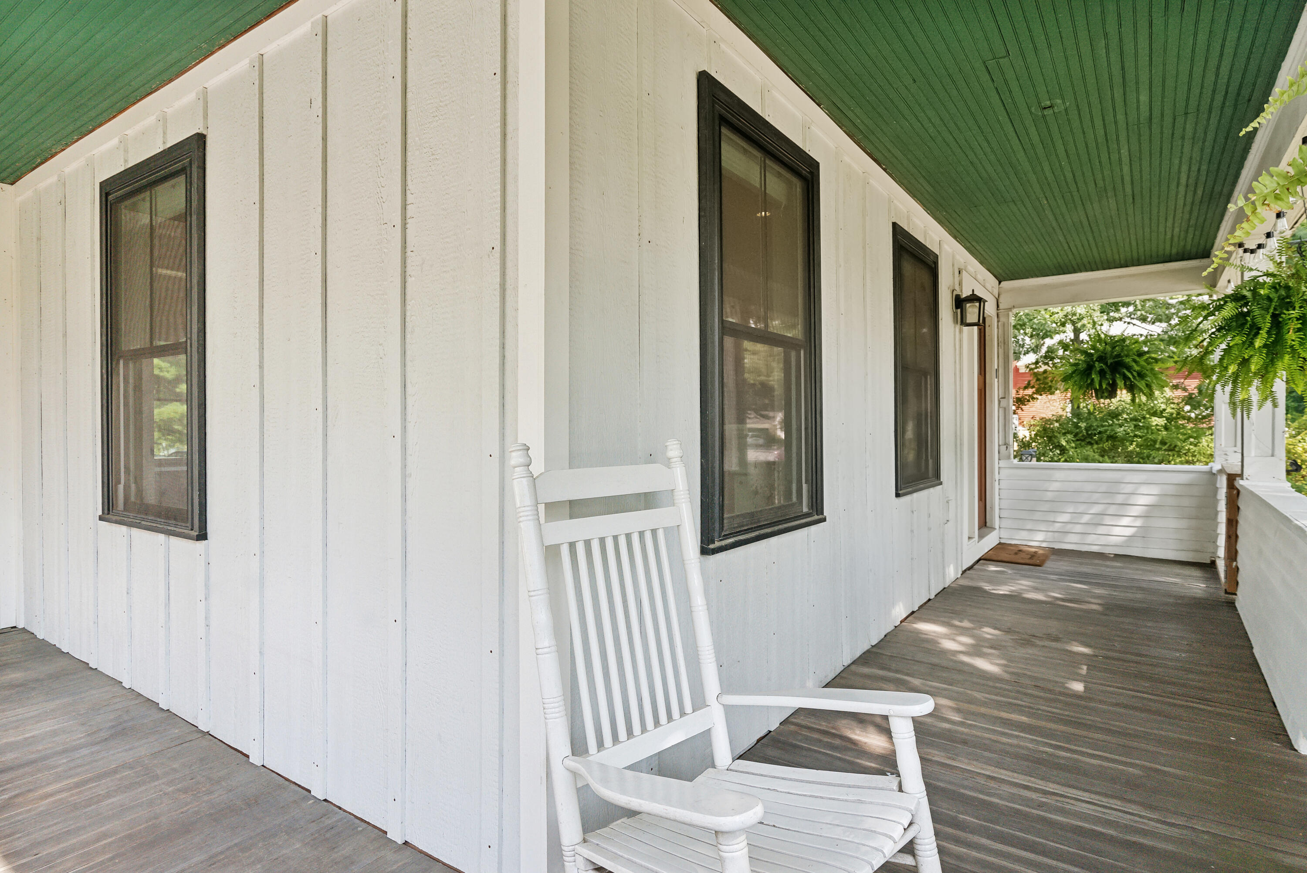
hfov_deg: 86.9
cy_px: 436
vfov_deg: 64.6
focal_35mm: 19
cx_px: 654
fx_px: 690
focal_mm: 19
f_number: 7.1
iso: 800
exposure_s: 1/320
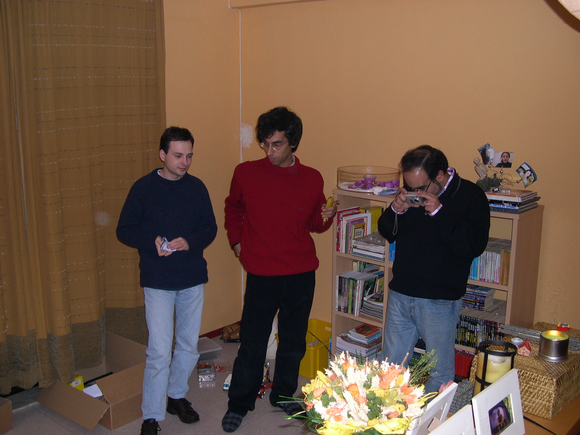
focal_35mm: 38
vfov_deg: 37.7
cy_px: 218
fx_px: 637
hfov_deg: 49.0
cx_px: 290
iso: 161
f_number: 2.8
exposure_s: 1/60
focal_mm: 8
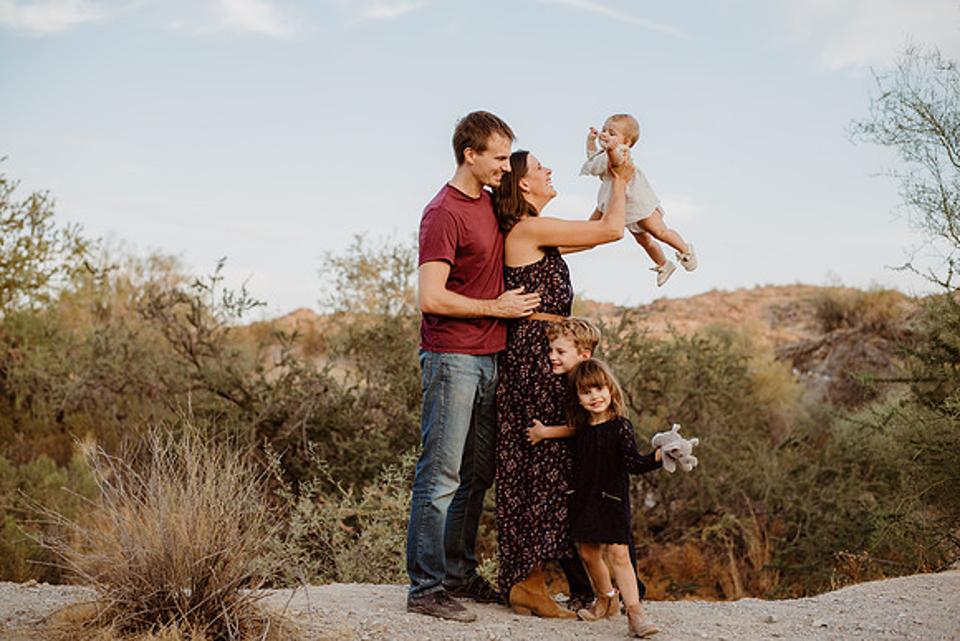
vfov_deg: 27.0
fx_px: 1334
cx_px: 480
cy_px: 320
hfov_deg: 39.6
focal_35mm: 50
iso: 200
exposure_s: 1/250
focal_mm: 50
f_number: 2.8
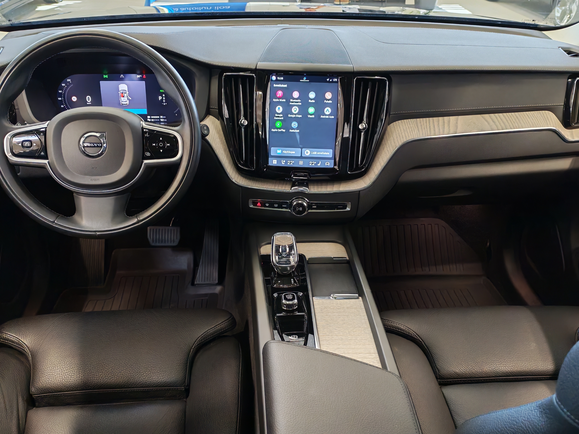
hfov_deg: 56.8
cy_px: 217
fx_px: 535
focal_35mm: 32
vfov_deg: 44.2
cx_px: 290
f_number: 1.9
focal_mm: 6.12
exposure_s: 1/120
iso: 1490
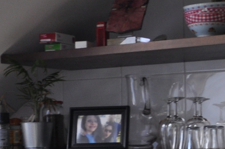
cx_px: 239
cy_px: 113
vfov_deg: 11.4
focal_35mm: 120
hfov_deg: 16.6
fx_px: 749
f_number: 7.1
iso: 400
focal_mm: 18
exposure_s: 1/30
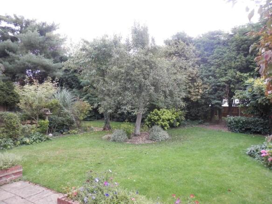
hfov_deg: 69.4
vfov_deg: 54.9
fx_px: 196
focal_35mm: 25
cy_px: 102
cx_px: 136
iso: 80
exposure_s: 1/40
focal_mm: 4.5
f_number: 3
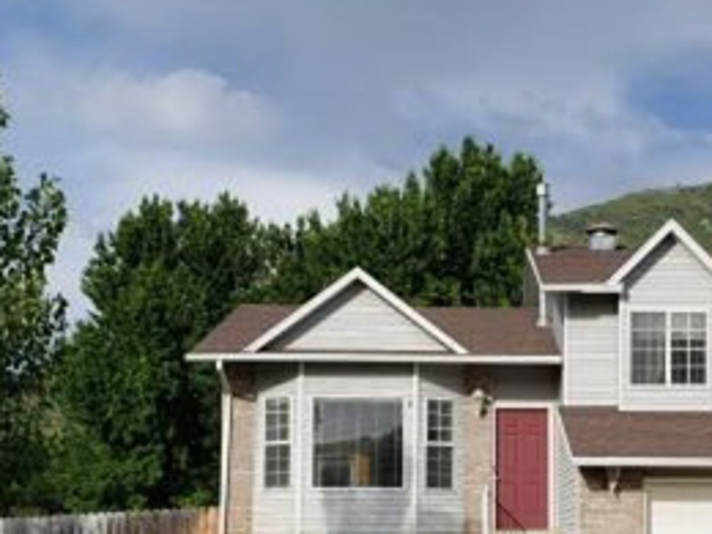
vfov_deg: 22.6
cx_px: 501
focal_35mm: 64
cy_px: 441
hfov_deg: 29.9
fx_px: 1316
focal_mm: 4.3
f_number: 2.4
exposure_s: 1/1909
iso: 50
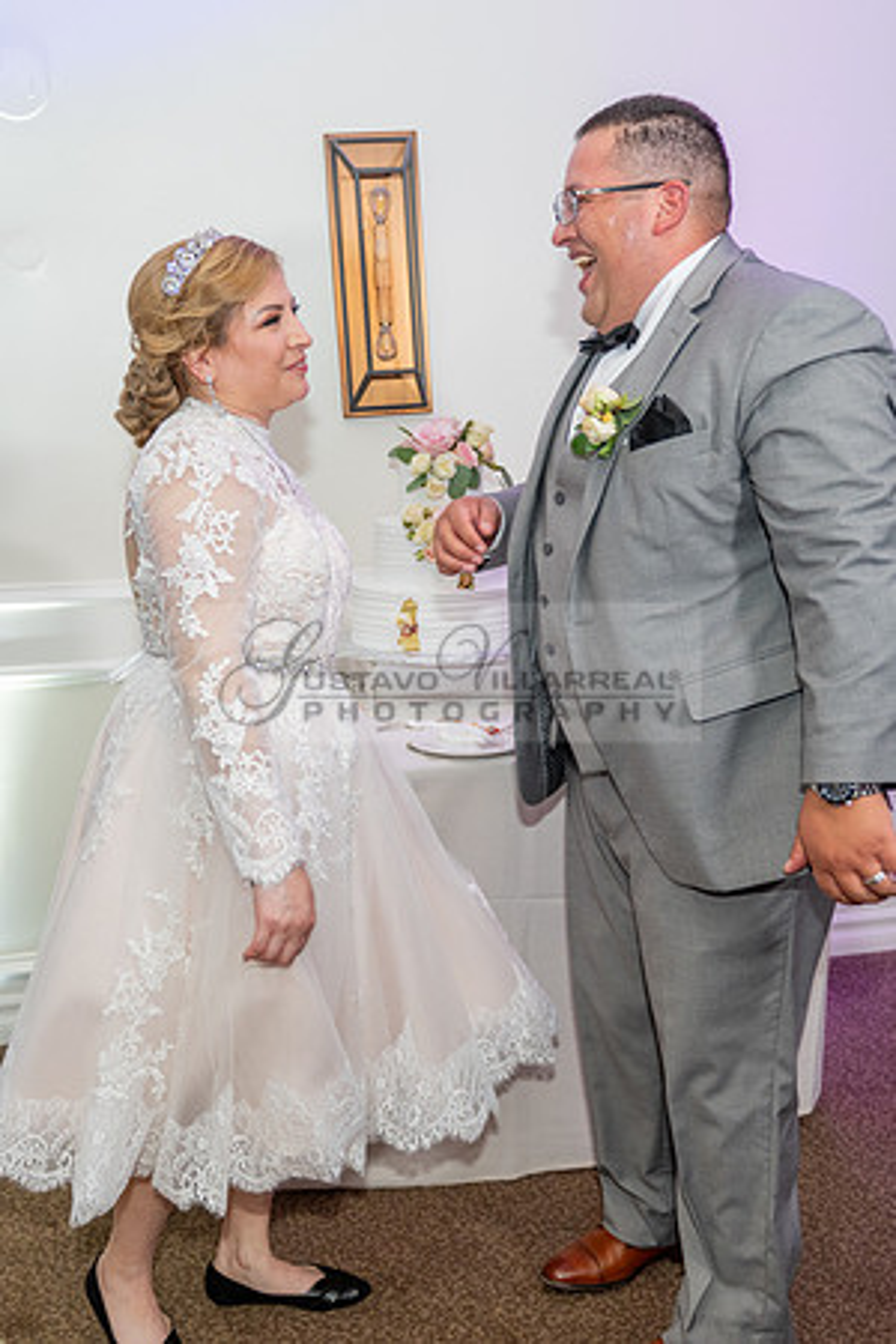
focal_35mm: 36
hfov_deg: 36.9
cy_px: 672
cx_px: 417
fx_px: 1344
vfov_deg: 53.1
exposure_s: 1/100
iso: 800
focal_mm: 24
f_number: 2.8
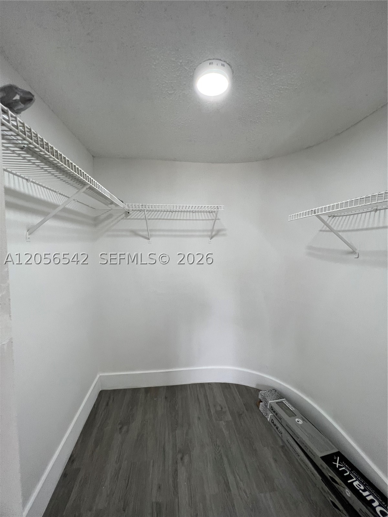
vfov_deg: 106.2
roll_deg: -0.1
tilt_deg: -5.7
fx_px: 194
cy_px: 258
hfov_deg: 89.9
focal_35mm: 13
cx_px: 194
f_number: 1.8
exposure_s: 1/120
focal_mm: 1.57
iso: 125
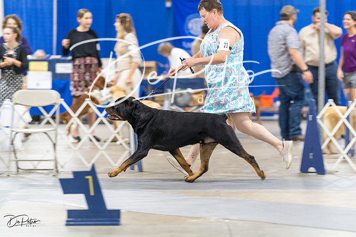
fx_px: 1464
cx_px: 178
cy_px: 118
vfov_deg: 9.3
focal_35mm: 148
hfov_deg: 13.9
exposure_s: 1/160
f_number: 2.8
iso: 3200
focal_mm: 148
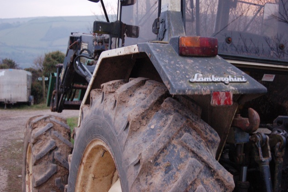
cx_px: 145
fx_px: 464
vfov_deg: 23.4
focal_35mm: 58
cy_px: 97
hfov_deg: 34.5
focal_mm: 38
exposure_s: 1/15
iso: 1600
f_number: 4.8
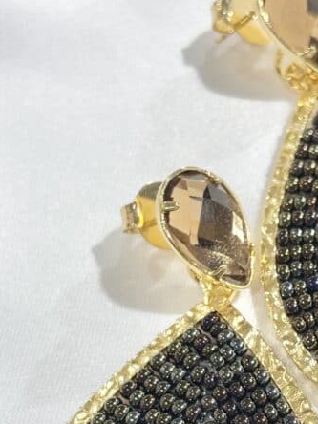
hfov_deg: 12.2
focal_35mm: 120
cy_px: 357
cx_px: 296
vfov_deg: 16.3
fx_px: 1470
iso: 25
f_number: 1.6
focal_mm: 5.96
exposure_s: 1/100
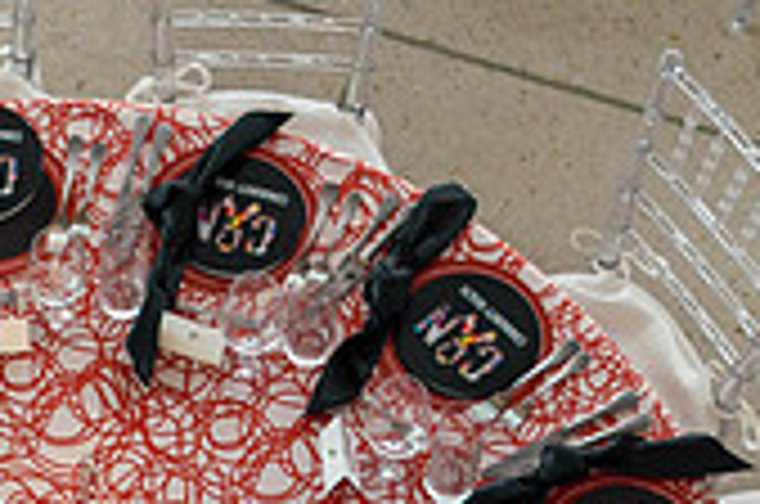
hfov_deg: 12.8
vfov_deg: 8.4
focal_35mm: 160
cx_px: 166
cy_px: 745
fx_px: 3371
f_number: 4.2
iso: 720
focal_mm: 31
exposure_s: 1/60
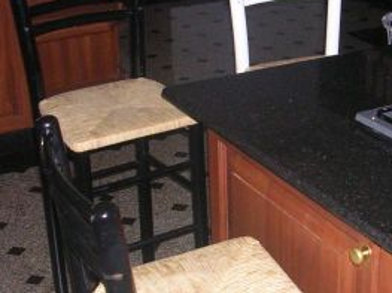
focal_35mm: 77
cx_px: 314
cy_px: 140
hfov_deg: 24.9
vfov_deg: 19.1
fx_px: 872
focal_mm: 5.8
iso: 175
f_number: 2.8
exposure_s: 1/60.1
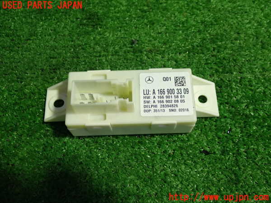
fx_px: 297
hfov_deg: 49.0
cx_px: 136
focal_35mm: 38
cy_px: 102
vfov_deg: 37.7
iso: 200
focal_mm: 6.83
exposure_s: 1/40
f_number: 2.7
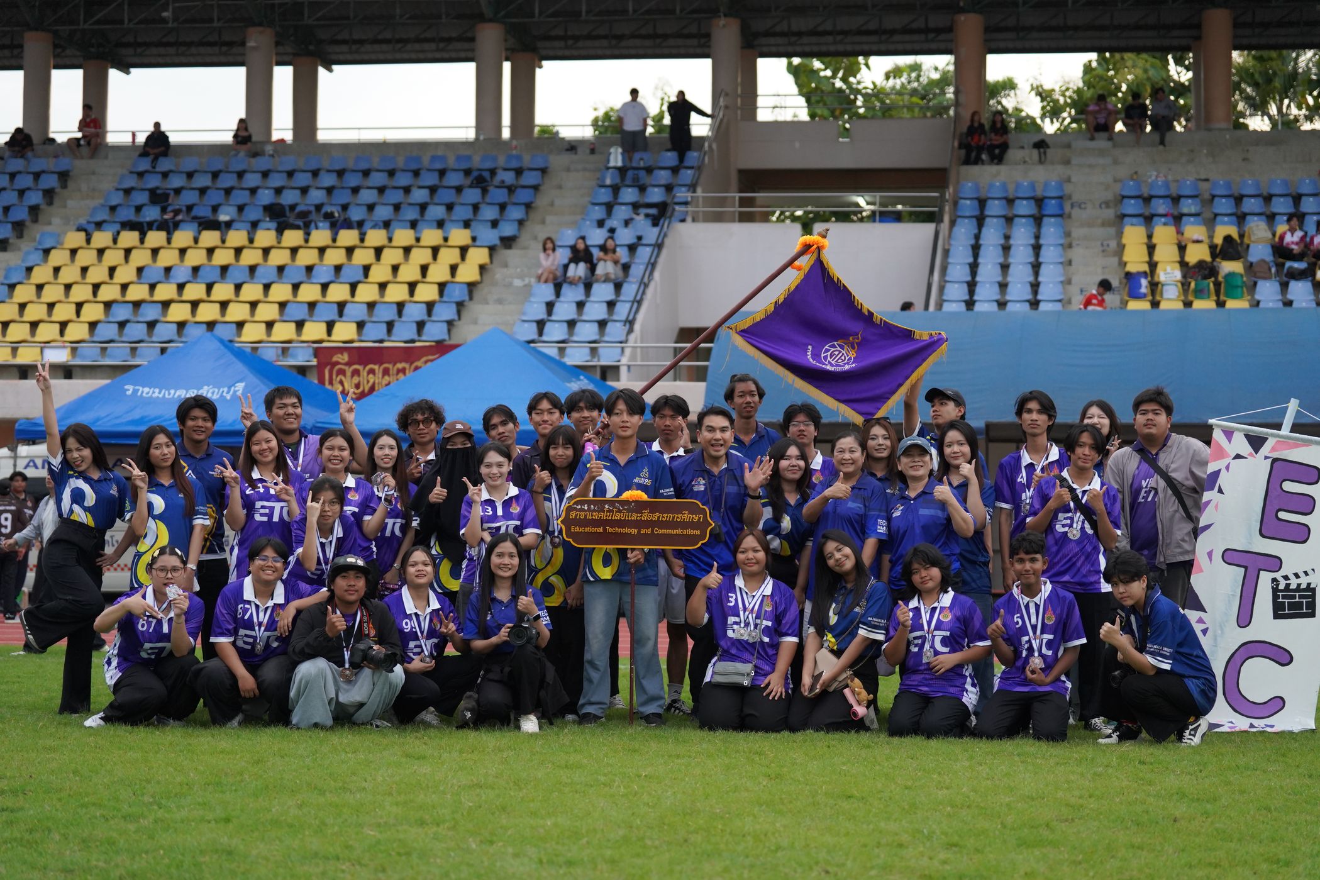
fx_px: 2566
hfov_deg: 28.8
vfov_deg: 19.5
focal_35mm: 70
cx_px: 660
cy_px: 440
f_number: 2.8
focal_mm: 70
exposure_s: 1/2000
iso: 2500
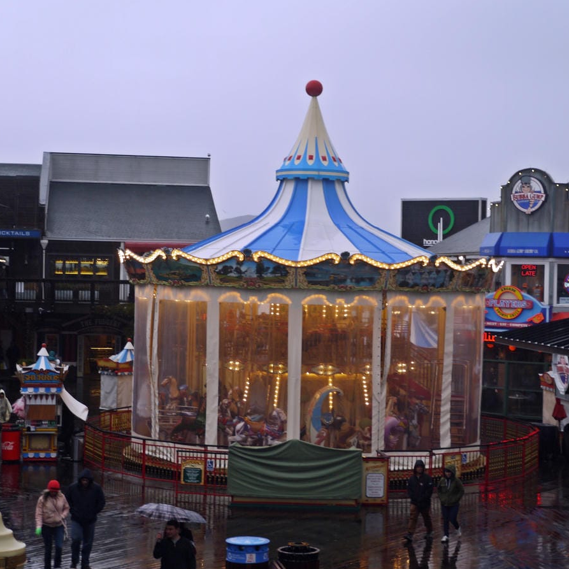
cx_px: 324
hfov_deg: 22.7
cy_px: 284
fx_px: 1413
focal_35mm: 76
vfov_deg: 22.8
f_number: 5.5
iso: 160
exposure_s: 1/80
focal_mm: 32
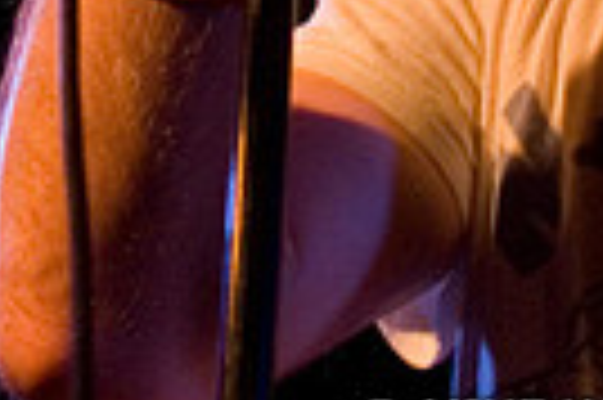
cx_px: 54
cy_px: -409
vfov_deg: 4.7
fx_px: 4785
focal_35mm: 286
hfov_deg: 7.2
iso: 800
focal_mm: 44
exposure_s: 1/50
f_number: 2.8
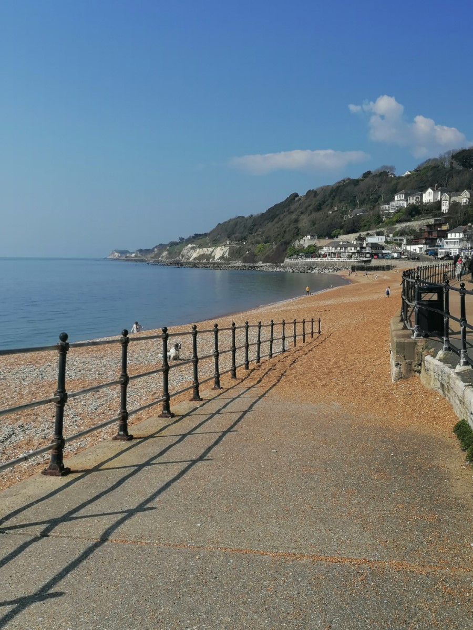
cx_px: 236
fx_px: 692
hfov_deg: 37.7
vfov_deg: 49.0
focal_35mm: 38
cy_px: 315
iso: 50
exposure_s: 1/1799
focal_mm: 4.75
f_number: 1.8
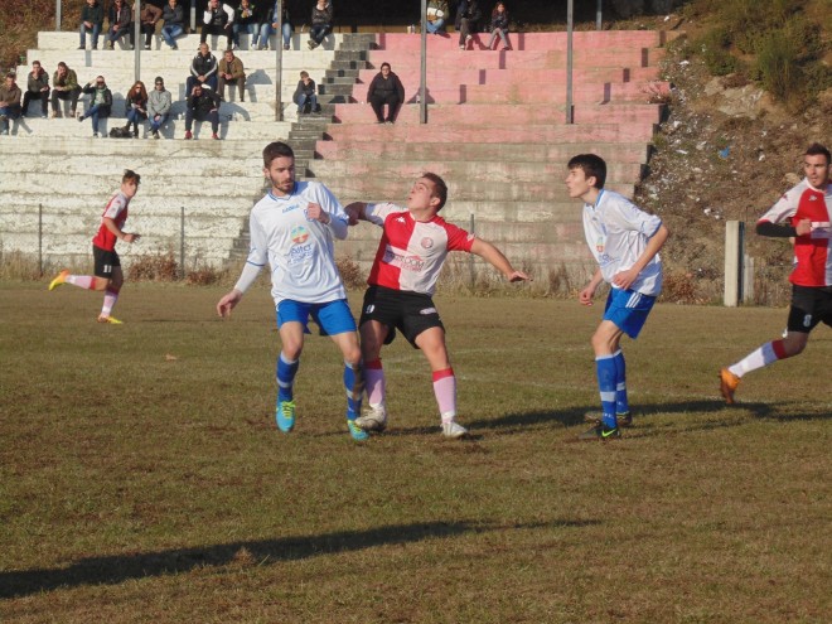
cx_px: 416
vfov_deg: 9.6
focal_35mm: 155
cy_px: 312
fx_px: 3725
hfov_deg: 12.7
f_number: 5.2
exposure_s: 1/640
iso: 80
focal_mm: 27.8
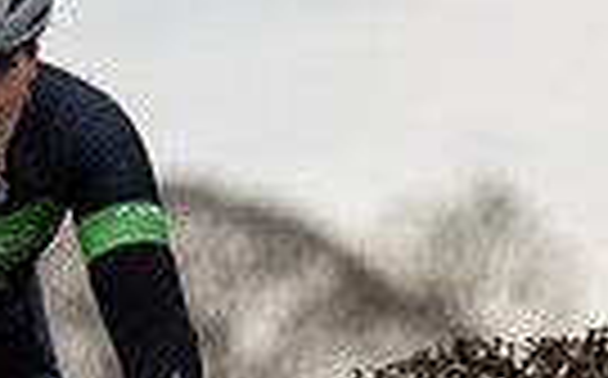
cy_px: 9
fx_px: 19561
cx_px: -171
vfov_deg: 1.1
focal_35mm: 1182
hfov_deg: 1.8
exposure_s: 1/1000
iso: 400
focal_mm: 144
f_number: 3.5
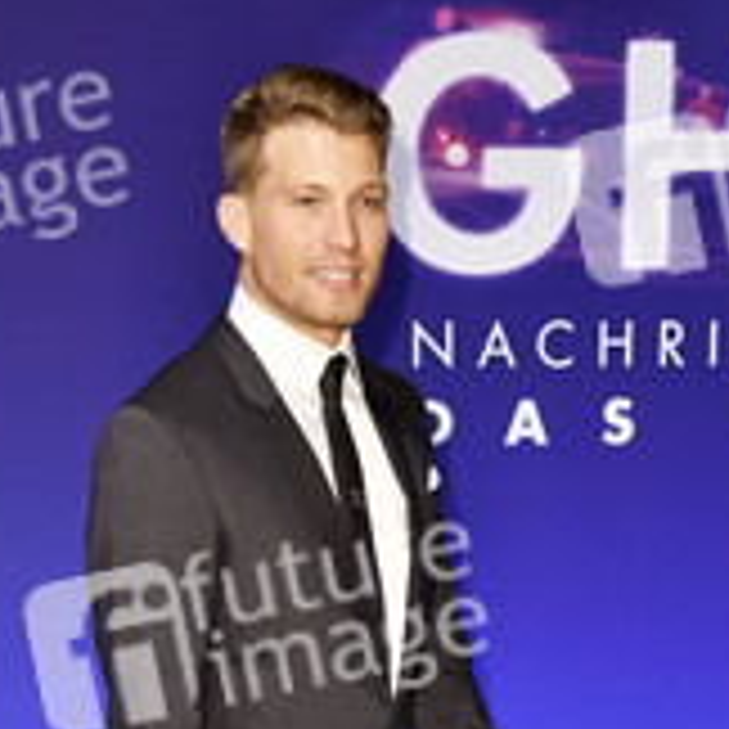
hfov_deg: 16.6
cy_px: 855
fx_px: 2502
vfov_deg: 16.0
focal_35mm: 105
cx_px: 387
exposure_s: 1/200
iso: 800
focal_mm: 50
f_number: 6.3
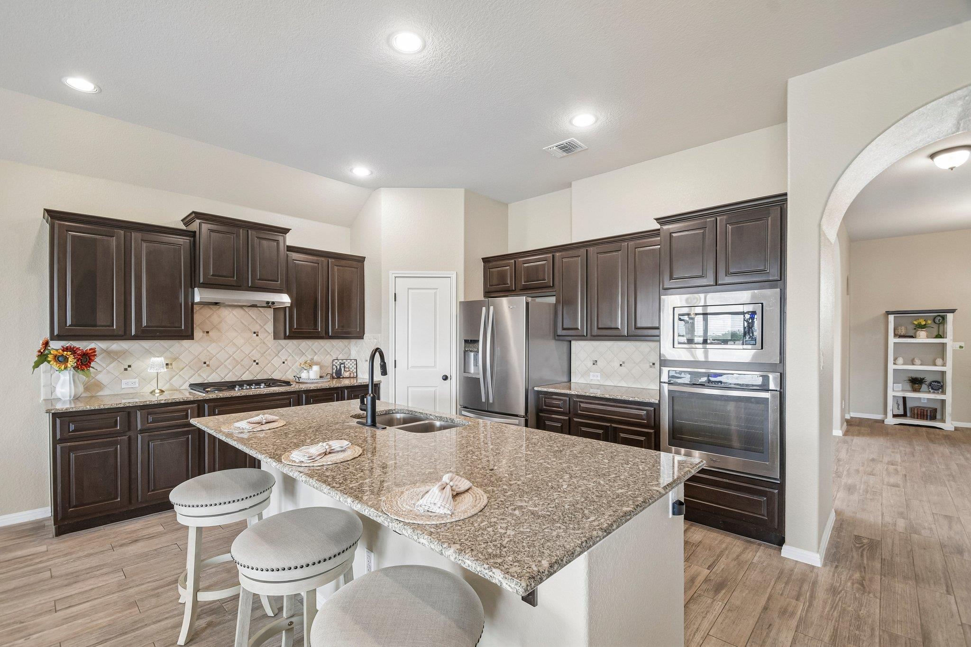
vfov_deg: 77.3
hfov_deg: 100.4
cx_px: 486
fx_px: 405
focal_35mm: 15
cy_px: 324
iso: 400
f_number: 8
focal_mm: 10
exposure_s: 1/6
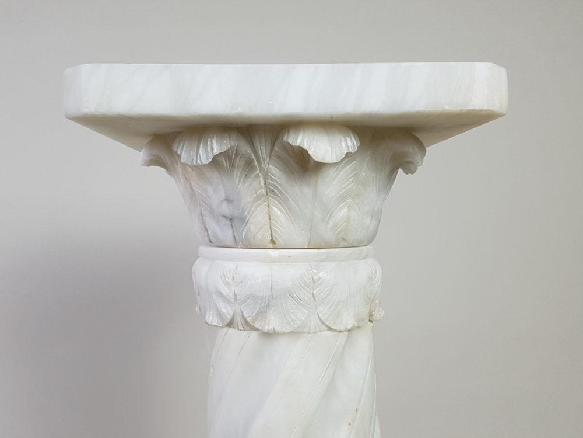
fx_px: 438
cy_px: 219
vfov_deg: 53.1
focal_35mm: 26
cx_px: 292
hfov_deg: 67.3
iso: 100
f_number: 1.7
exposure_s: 1/50
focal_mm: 4.2
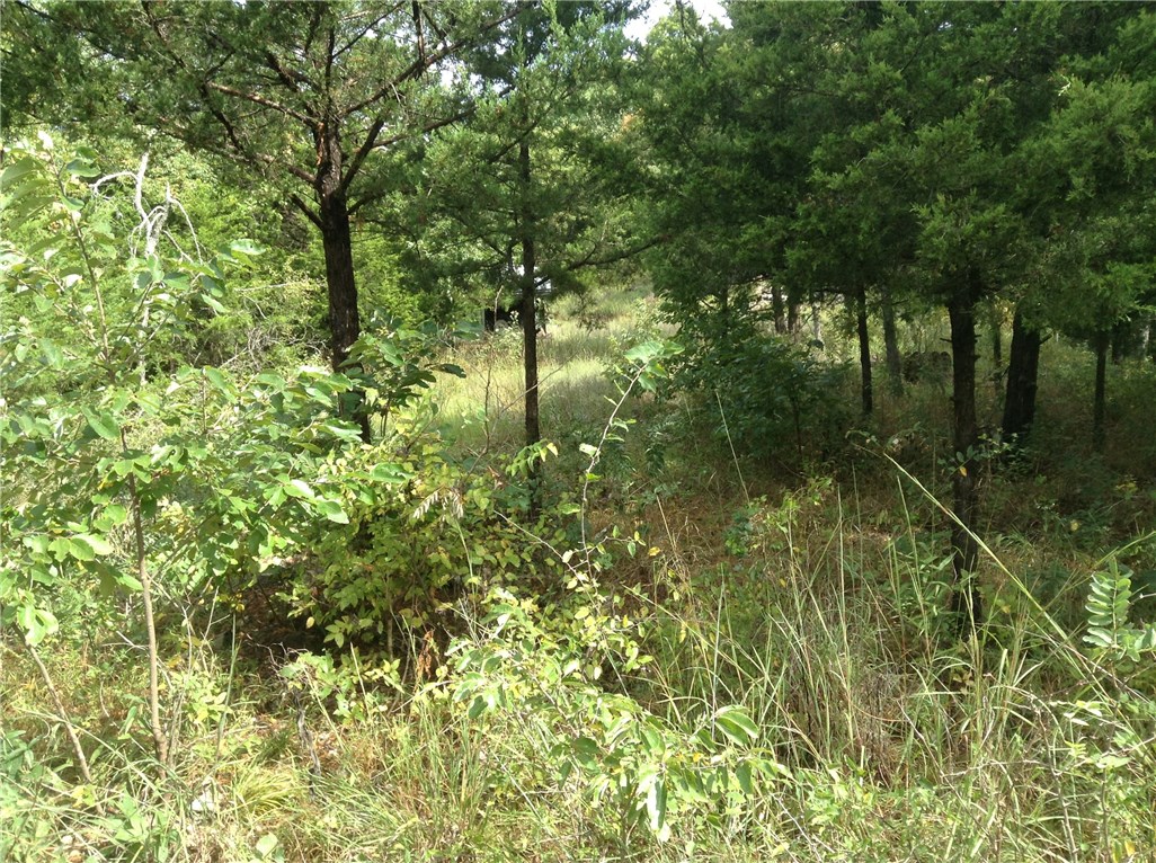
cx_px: 578
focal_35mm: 33
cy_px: 432
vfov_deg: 42.8
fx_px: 1100
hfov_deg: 55.4
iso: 25
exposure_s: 1/204
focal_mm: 3.3
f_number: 2.4
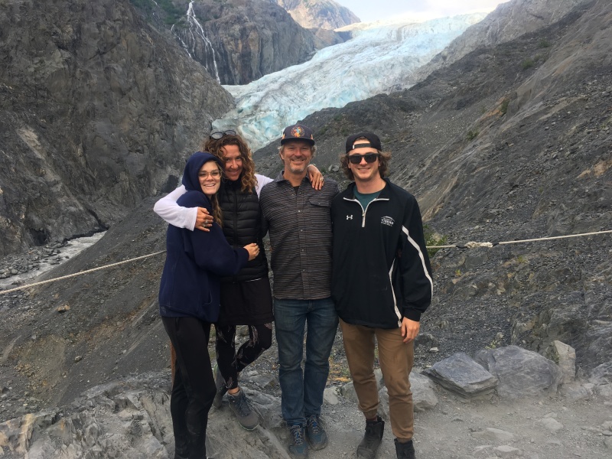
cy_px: 230
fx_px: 513
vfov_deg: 48.2
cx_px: 306
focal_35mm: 29
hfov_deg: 61.7
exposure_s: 1/275
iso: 25
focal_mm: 4.15
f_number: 2.2
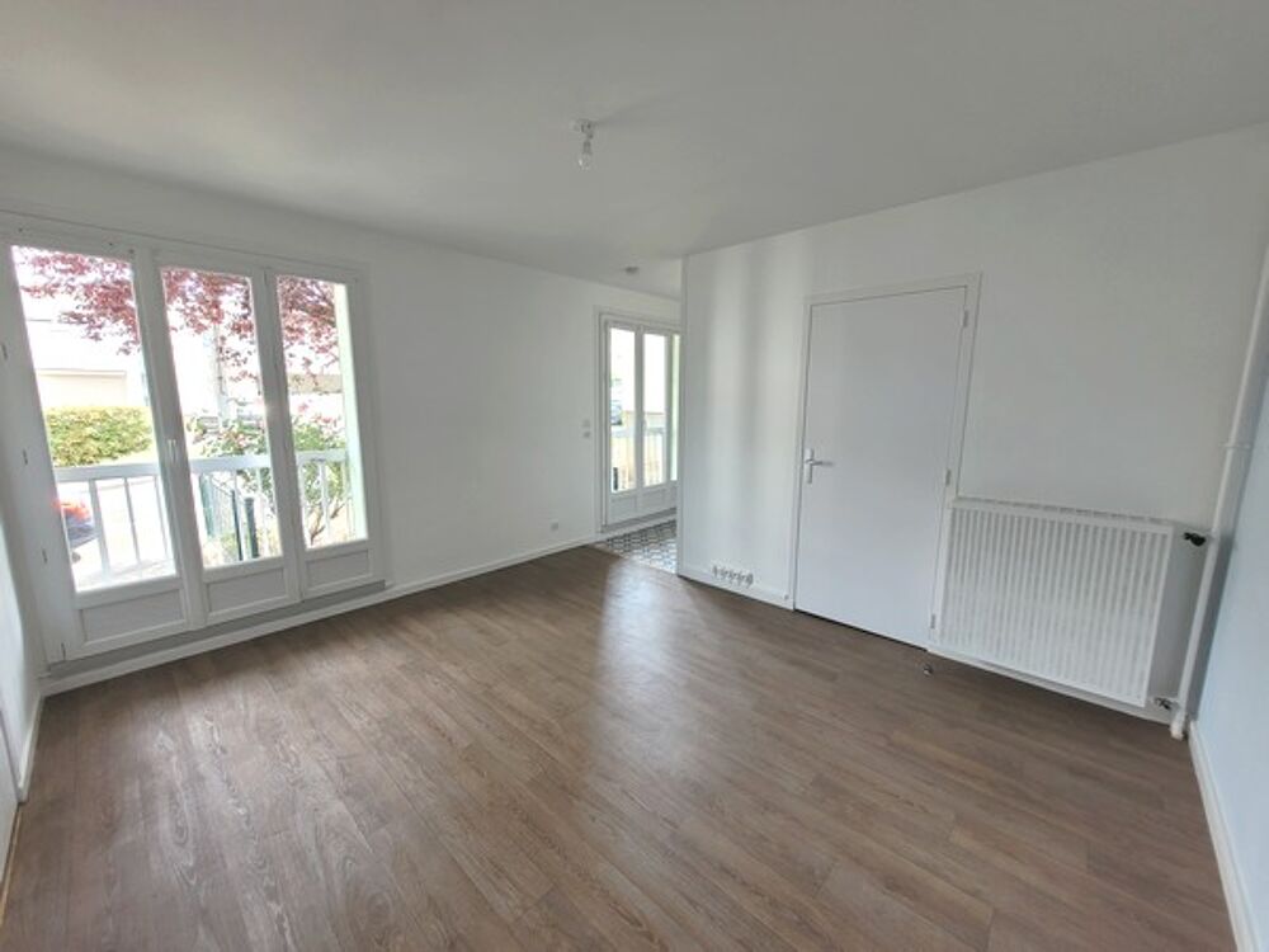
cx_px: 634
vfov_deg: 89.9
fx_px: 477
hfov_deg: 106.2
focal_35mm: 13
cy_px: 476
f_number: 2.2
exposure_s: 1/50
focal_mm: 1.74
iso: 64
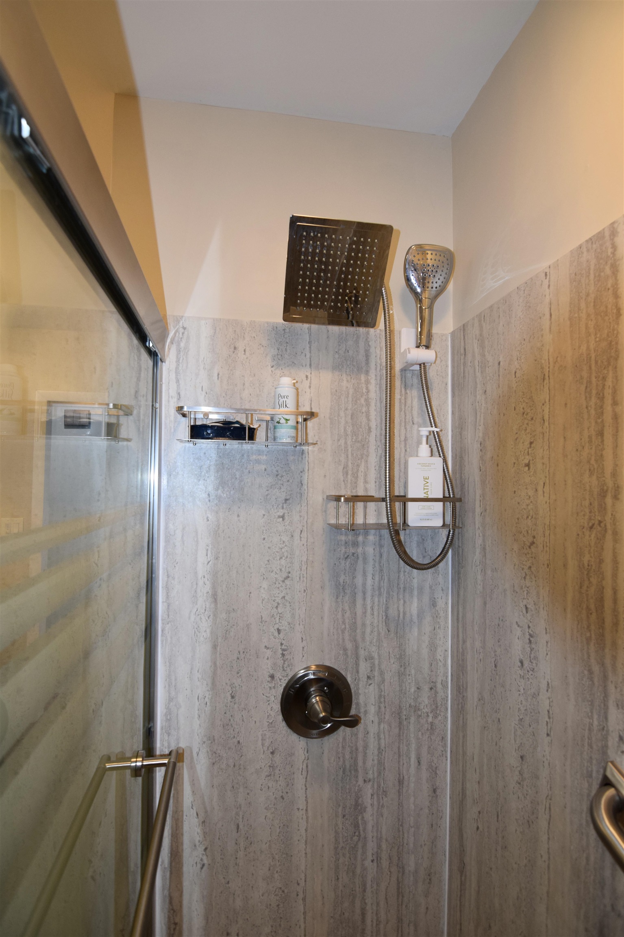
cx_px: 312
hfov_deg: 72.0
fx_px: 429
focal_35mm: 16
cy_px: 468
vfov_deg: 95.0
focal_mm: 11
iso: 560
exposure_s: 1/80
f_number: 4.5
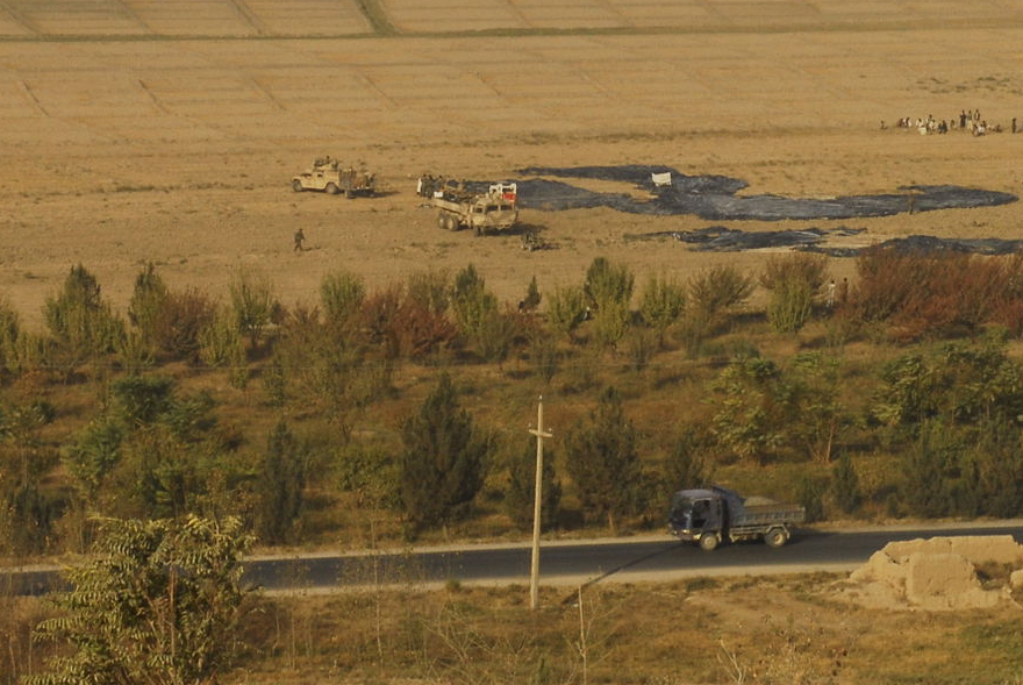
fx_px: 6515
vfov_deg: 6.0
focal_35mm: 229
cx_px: 245
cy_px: 18
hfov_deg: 9.0
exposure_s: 1/125
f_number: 22
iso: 320
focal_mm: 70
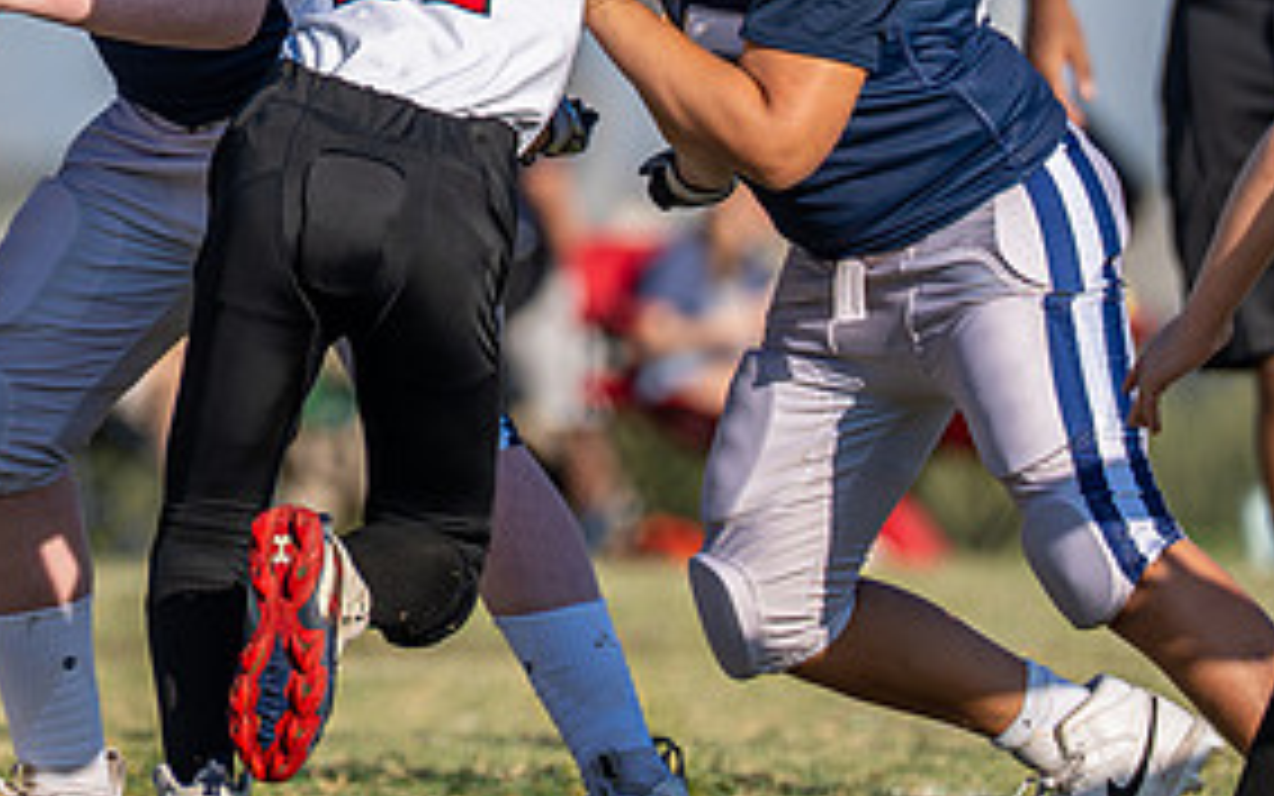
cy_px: -172
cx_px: 94
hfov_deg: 2.6
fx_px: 27921
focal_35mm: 804
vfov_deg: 1.6
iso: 100
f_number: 2.8
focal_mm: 200
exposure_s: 1/2500
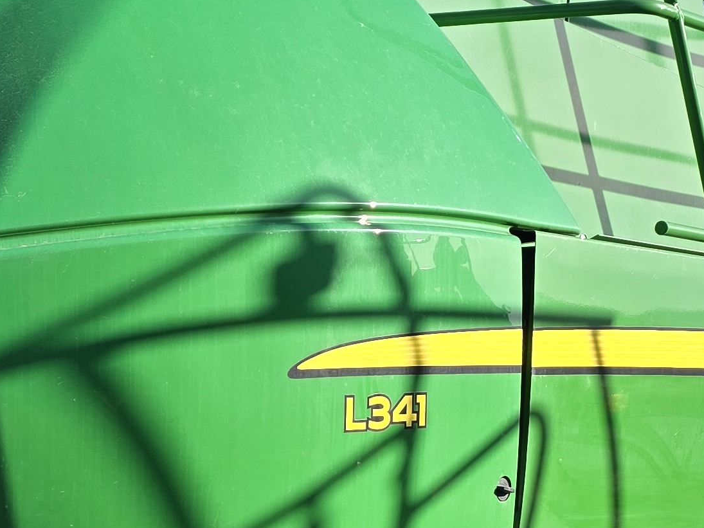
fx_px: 1708
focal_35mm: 84
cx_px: 116
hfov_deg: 22.9
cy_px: 467
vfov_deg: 17.3
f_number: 1.7
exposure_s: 1/415
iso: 12
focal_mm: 6.3
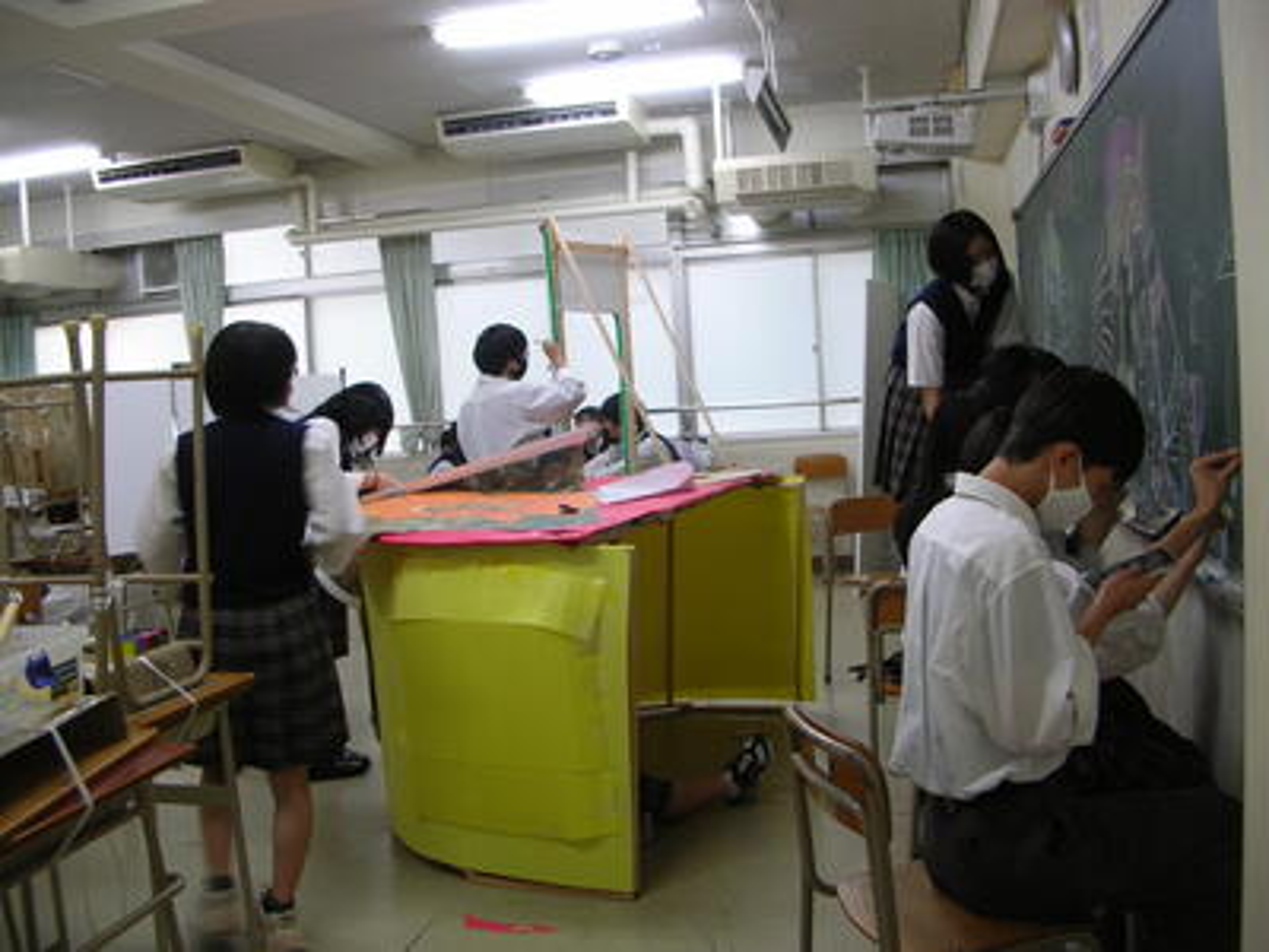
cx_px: 634
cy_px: 476
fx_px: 1283
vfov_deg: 40.7
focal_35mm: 35
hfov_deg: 52.6
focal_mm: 5.8
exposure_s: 1/14.6
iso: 50
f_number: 2.8
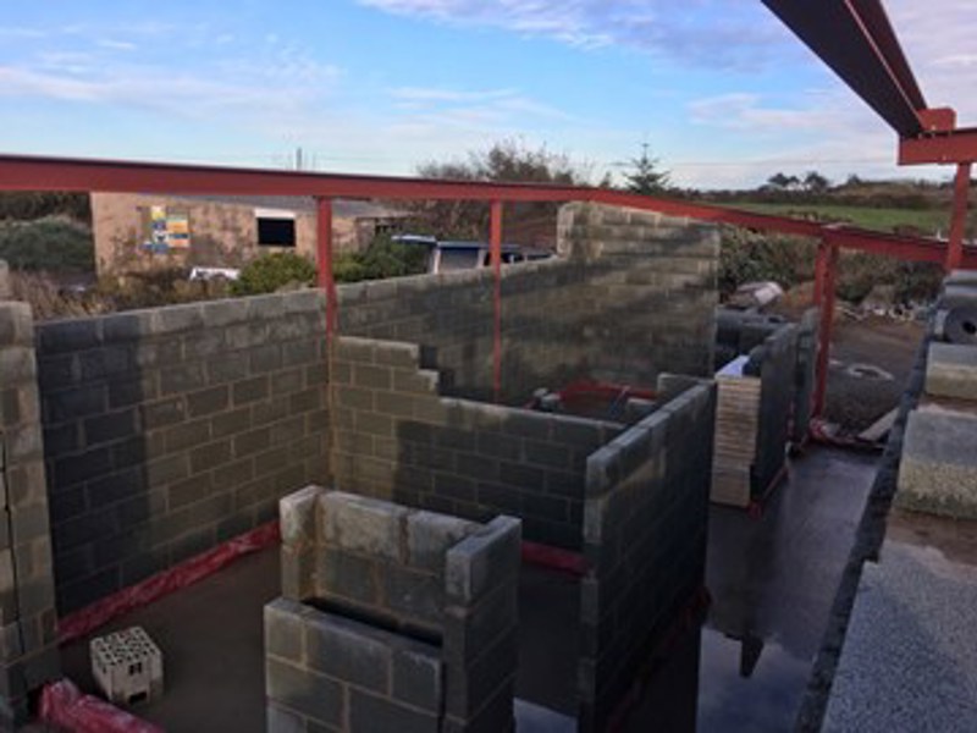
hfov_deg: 61.7
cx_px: 488
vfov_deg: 48.2
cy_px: 366
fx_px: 818
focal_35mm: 29
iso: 25
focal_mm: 4.15
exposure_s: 1/545
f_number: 2.2
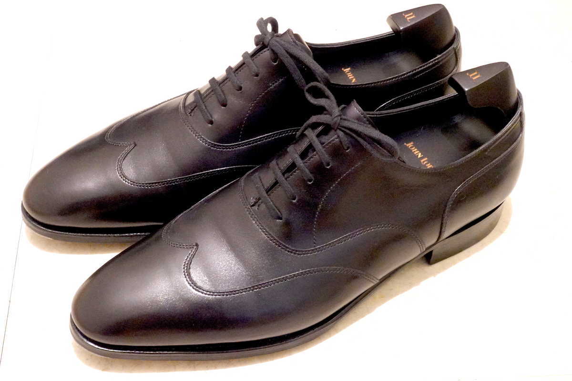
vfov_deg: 22.6
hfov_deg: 33.4
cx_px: 286
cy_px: 190
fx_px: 953
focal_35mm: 60
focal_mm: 22.18
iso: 5000
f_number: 8
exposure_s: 1/6
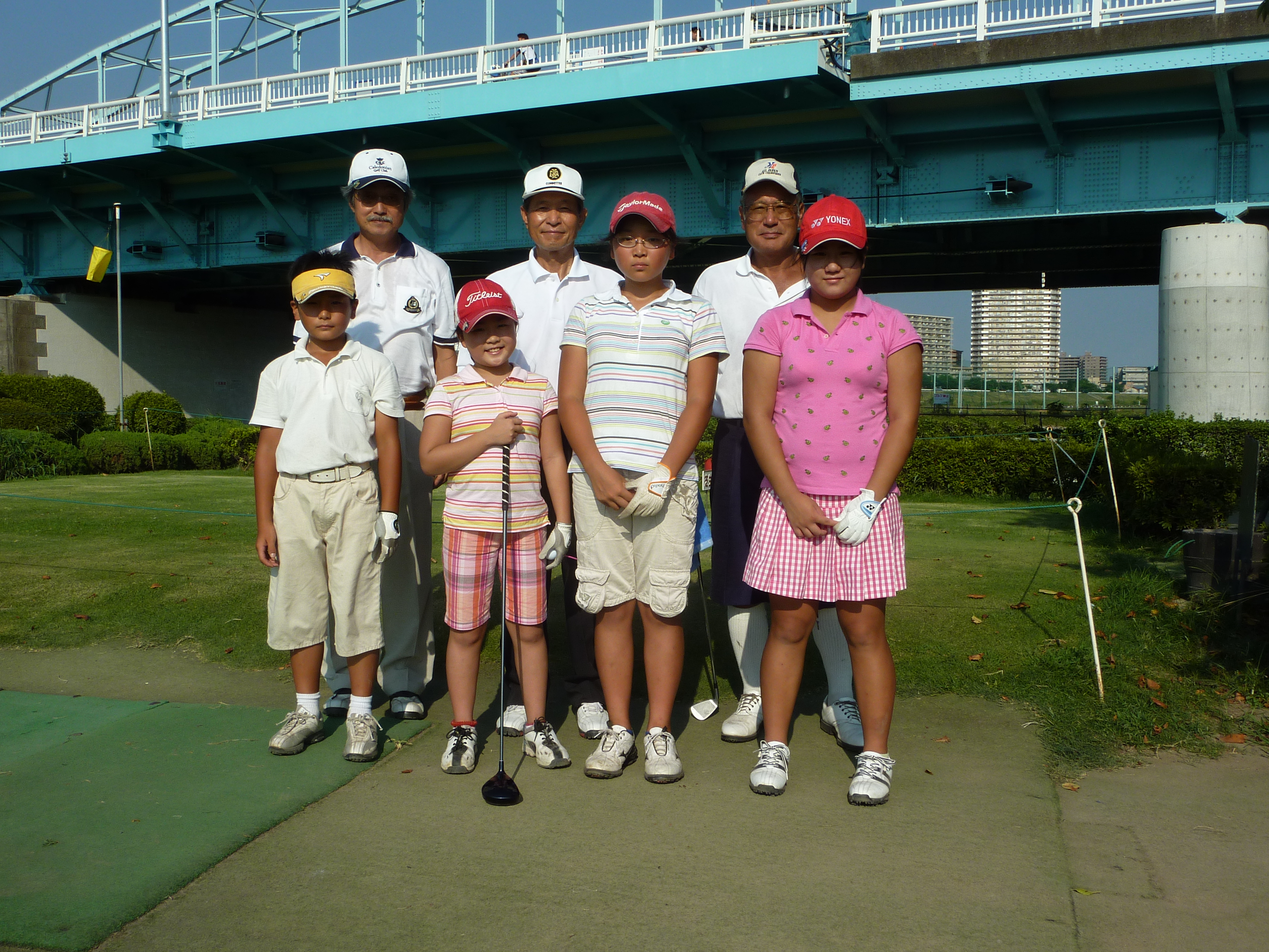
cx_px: 634
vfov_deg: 40.7
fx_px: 1283
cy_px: 476
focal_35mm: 35
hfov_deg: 52.6
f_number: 5.6
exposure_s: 1/640
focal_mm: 5.7
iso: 80
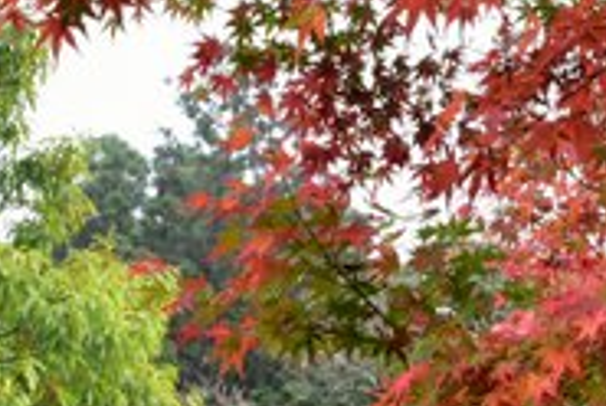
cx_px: 626
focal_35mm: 114
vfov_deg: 12.1
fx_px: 1922
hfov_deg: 17.4
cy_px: 172
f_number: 8
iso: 400
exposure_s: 1/50
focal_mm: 22
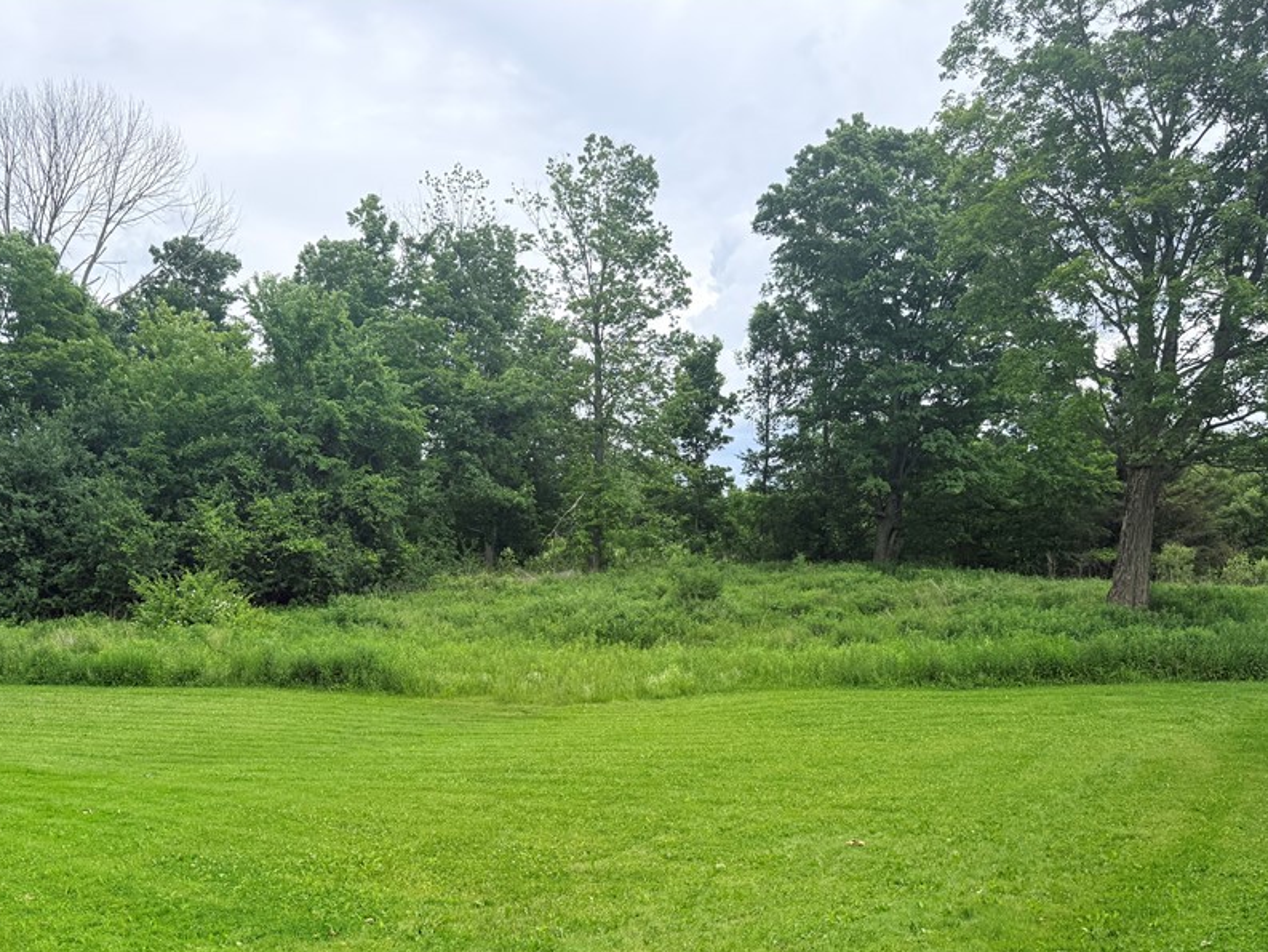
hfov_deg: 58.3
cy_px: 598
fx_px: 1136
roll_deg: +0.7
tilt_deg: +2.8
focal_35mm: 31
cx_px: 640
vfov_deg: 45.1
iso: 100
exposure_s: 1/3584
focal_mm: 6.76
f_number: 1.78
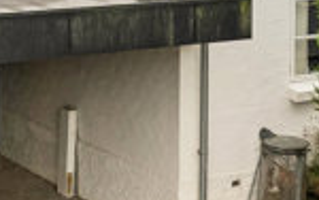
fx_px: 1131
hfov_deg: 16.1
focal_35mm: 130
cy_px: -27
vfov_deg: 10.0
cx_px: 149
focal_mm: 16
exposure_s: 1/400
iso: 200
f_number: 4
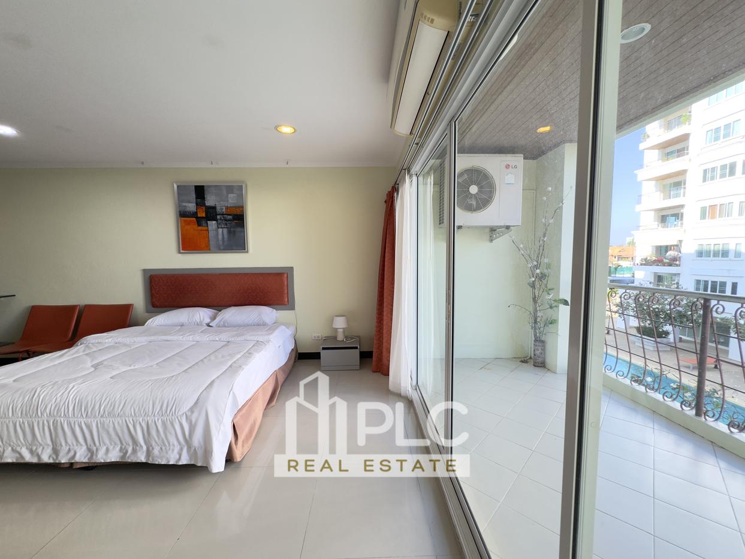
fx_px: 301
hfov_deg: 102.1
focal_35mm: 14
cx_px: 372
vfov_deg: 85.7
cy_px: 280
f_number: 2.2
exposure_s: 1/100
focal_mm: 2.22
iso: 50
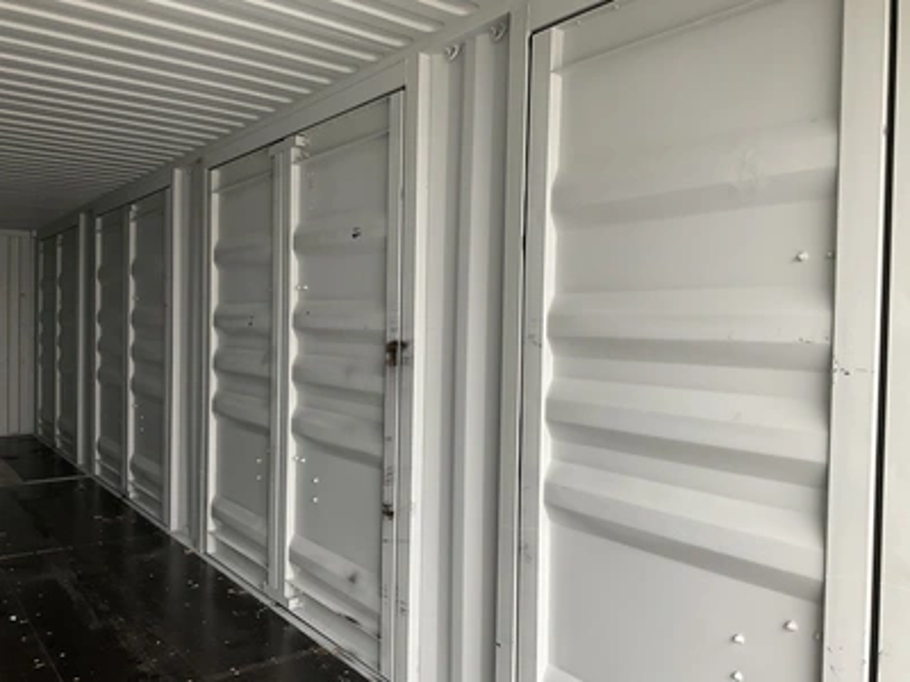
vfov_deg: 48.2
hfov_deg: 61.7
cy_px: 341
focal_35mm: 29
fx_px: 762
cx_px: 455
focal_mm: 3
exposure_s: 1/71
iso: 64
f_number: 1.8
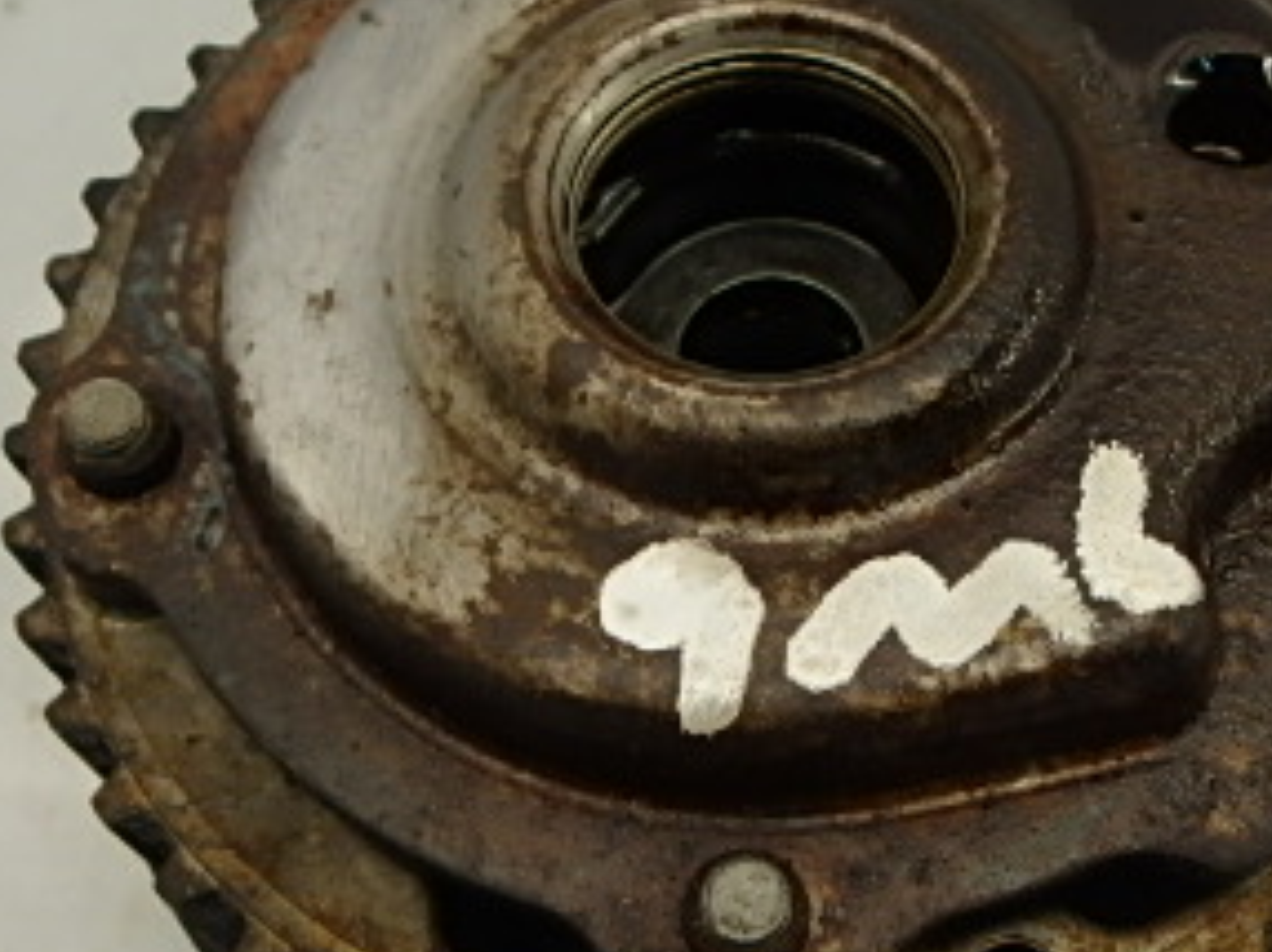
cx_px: 823
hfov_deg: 40.1
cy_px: 592
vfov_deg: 30.7
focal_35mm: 47
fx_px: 1726
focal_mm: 3.7
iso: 125
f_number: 3.5
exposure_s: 1/60
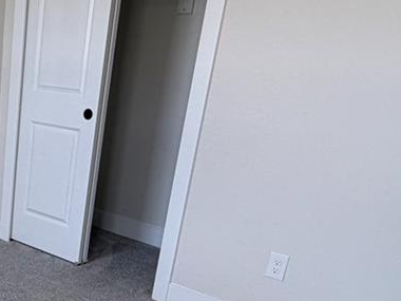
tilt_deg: -25.3
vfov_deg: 26.4
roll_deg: +1.7
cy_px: 283
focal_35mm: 53
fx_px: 614
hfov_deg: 29.1
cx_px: -125
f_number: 2.2
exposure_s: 1/120
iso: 64
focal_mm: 2.22
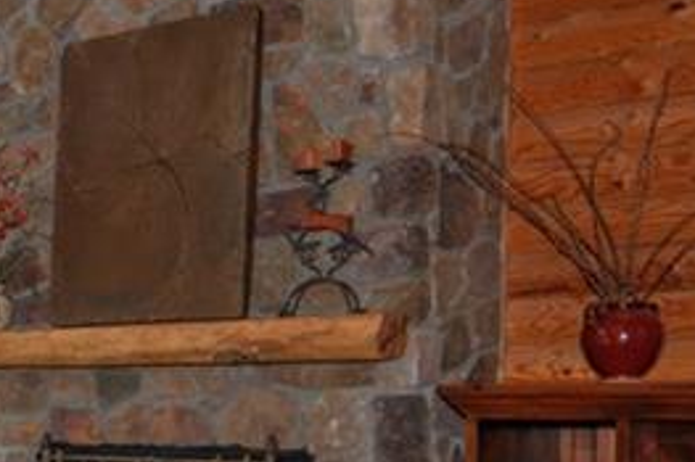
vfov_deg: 19.0
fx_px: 1350
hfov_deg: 24.2
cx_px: -270
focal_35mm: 70
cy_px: 432
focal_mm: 12
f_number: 7.1
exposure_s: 1/250
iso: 400
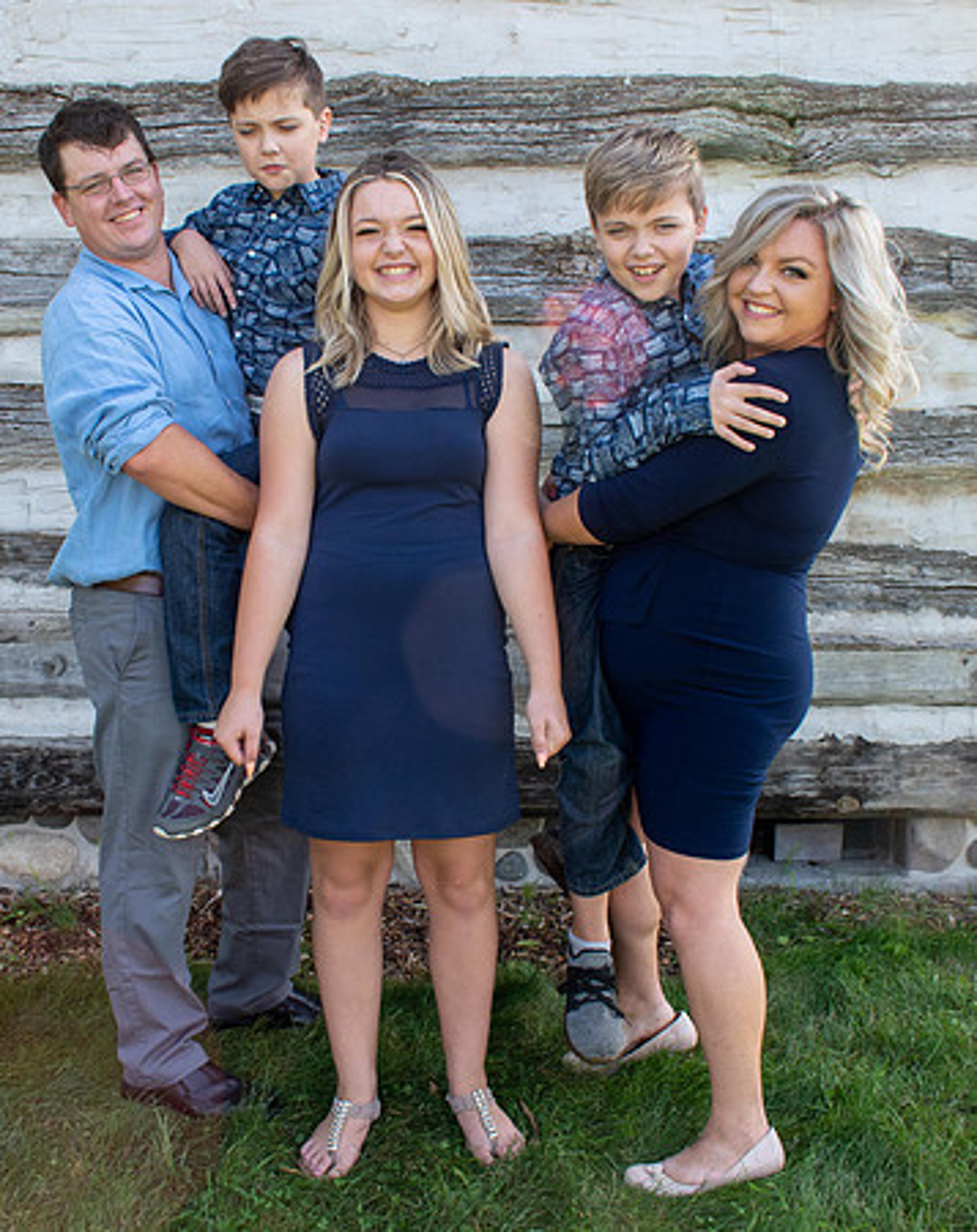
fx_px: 1507
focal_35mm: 41
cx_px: 397
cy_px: 615
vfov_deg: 44.4
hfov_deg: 35.8
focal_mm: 18
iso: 400
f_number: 7.1
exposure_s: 1/200
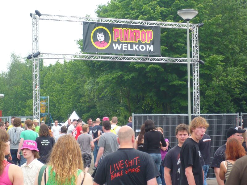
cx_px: 124
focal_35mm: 100
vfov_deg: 14.8
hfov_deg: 19.6
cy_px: 92
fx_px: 714
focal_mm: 16.4
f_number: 5.6
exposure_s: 1/100
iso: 100
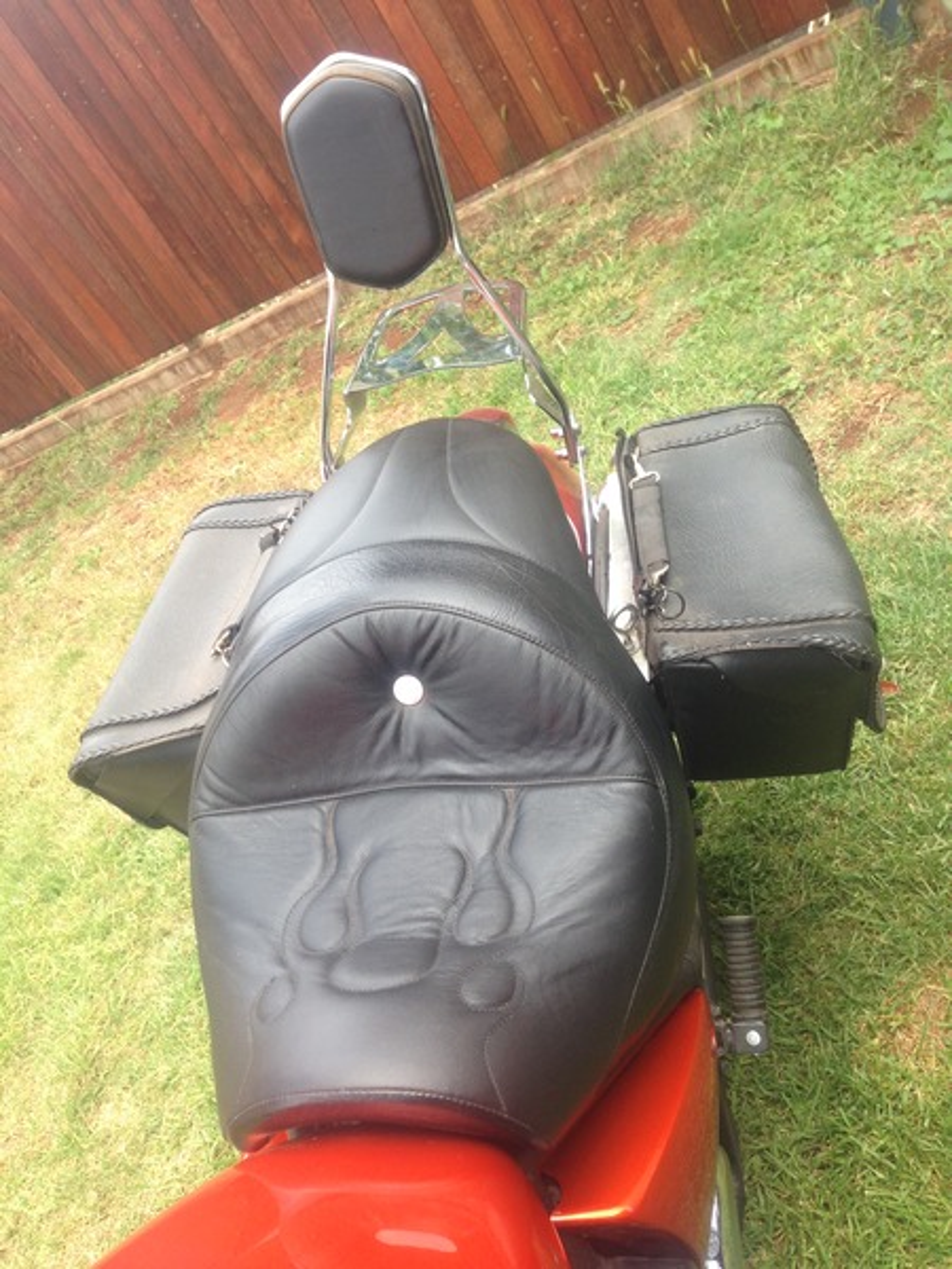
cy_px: 634
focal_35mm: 33
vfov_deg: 55.4
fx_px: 1210
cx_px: 476
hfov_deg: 42.9
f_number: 2.4
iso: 50
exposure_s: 1/197
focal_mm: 4.12
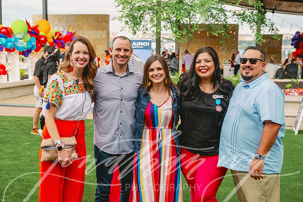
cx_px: 152
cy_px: 101
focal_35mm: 52
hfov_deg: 38.2
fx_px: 437
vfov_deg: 26.0
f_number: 5.6
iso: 1000
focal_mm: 52
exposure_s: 1/640
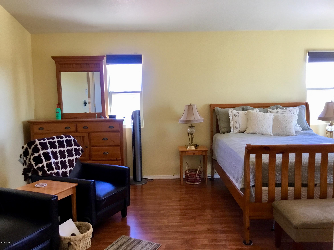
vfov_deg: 45.4
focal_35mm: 31
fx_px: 299
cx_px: 167
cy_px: 125
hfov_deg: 58.4
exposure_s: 1/30
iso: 40
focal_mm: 3.3
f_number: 2.4
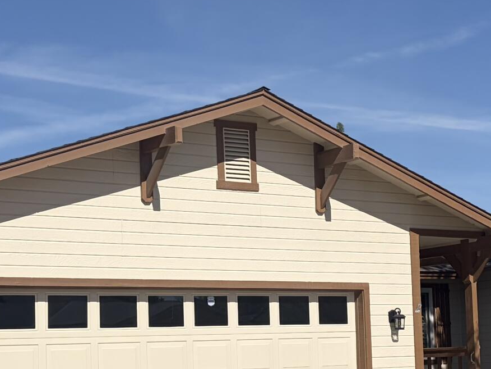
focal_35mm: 89
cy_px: 282
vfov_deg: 16.5
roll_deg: +2.6
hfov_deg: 22.0
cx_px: 308
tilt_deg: +3.8
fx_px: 1262
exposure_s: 1/6993
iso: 50
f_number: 1.6
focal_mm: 5.96
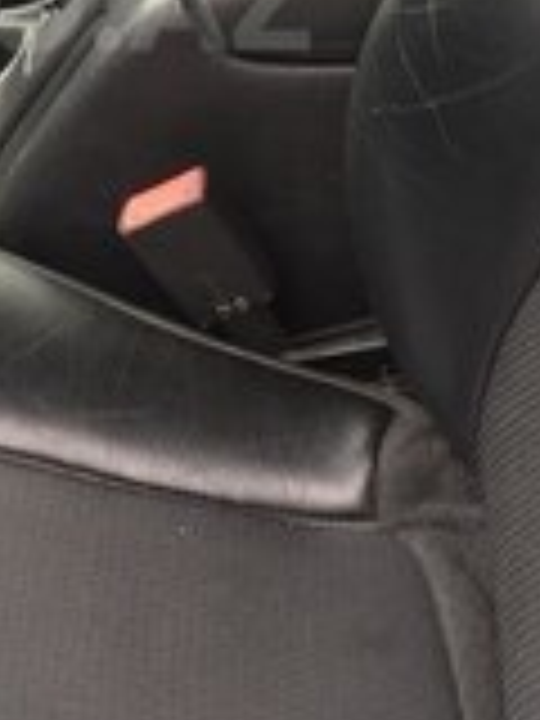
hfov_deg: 16.0
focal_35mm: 90
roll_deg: +4.2
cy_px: 0
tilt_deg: -30.0
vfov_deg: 21.0
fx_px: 1872
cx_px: -36
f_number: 2.2
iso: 32
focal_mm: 4.15
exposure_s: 1/100
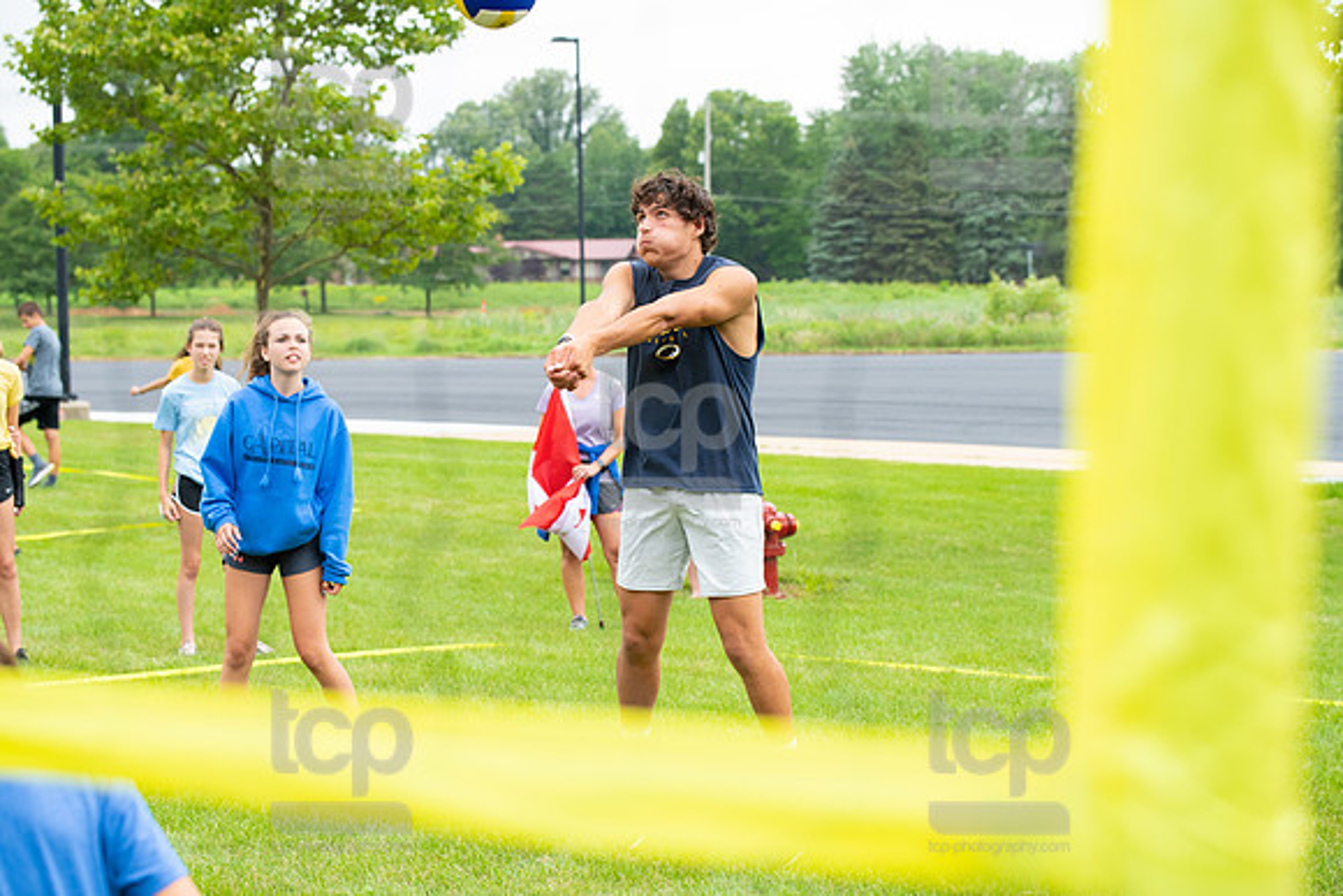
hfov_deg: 27.0
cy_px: 448
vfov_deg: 18.2
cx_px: 672
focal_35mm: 75
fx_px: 2798
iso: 640
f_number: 4.5
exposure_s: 1/1000
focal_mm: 75
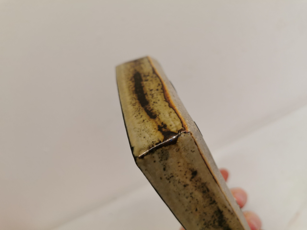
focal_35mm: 27
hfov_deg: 65.3
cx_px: 154
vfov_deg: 51.4
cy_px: 115
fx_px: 239
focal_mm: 5.56
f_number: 1.6
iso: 80
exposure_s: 1/100
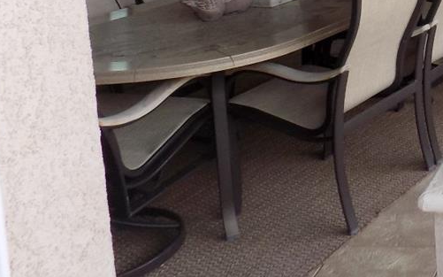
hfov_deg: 23.1
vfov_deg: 16.9
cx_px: 653
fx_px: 881
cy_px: -74
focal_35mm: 73
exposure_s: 1/80
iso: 80
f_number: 3.1
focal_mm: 4
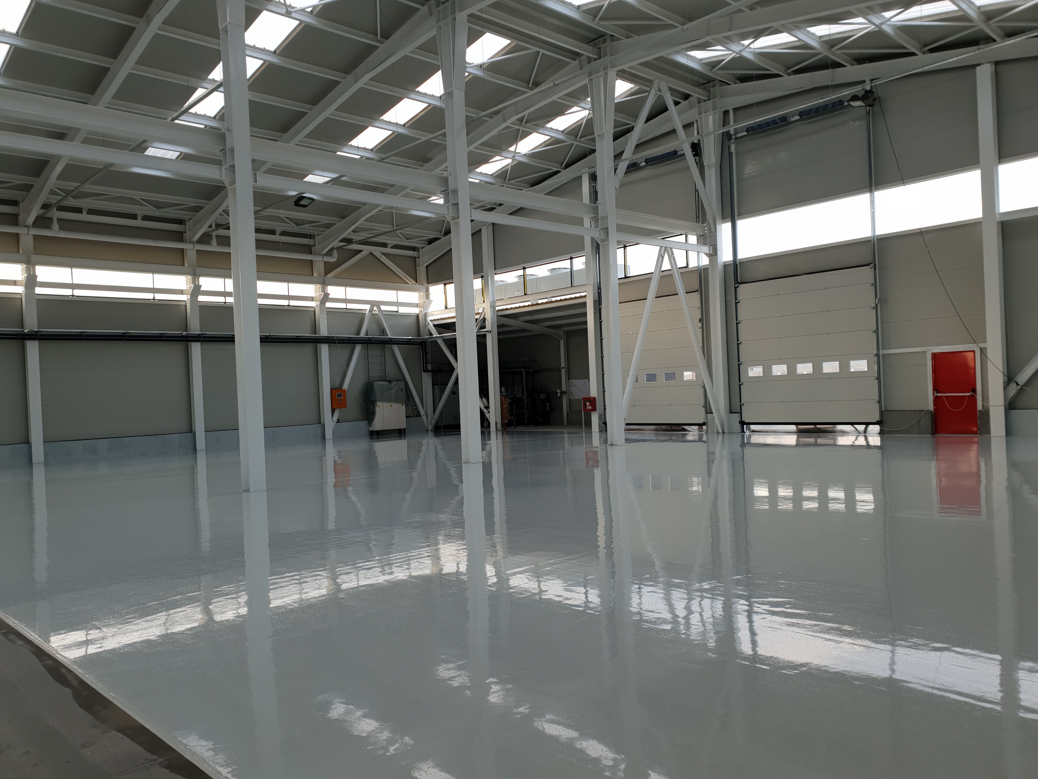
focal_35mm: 26
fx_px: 780
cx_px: 519
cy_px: 390
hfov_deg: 67.3
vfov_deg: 53.1
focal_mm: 4.3
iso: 64
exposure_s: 1/100
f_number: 2.4
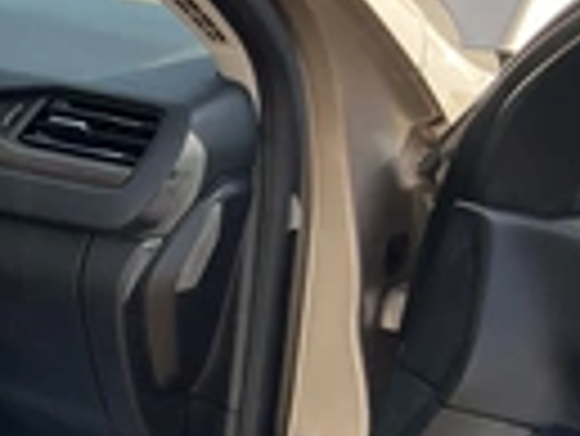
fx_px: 1509
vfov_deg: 16.3
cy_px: 346
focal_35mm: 90
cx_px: -220
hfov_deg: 19.6
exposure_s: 1/457
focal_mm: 3
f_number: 1.8
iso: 25
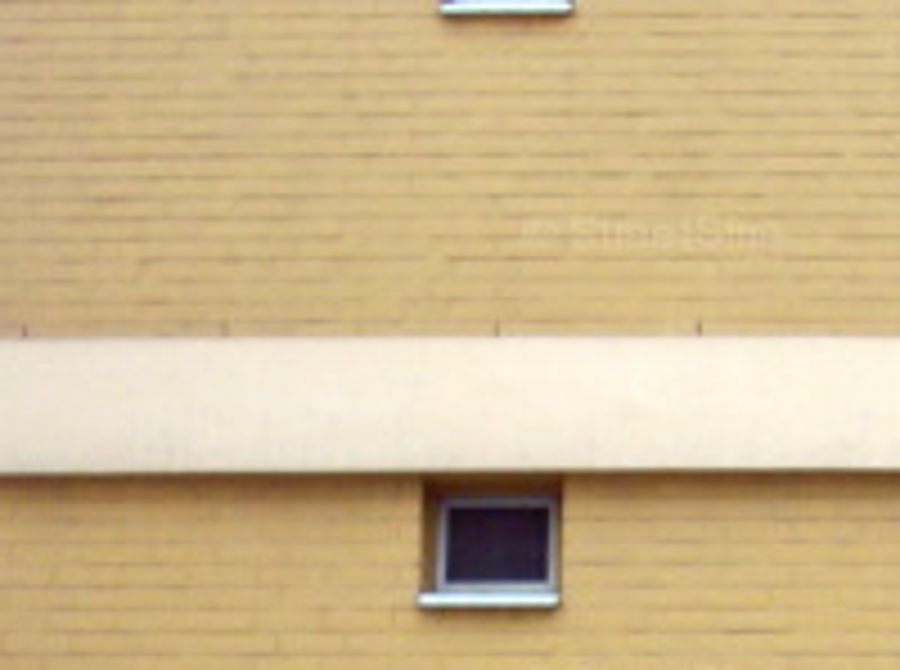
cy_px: 688
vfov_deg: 14.2
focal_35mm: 102
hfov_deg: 18.9
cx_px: 860
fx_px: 2646
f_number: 2.8
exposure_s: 1/50
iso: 160
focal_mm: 6.2
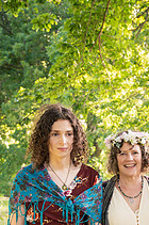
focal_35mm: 96
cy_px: 236
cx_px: 128
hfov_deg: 14.1
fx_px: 598
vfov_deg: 20.5
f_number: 5
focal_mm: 45
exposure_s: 1/320
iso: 1000
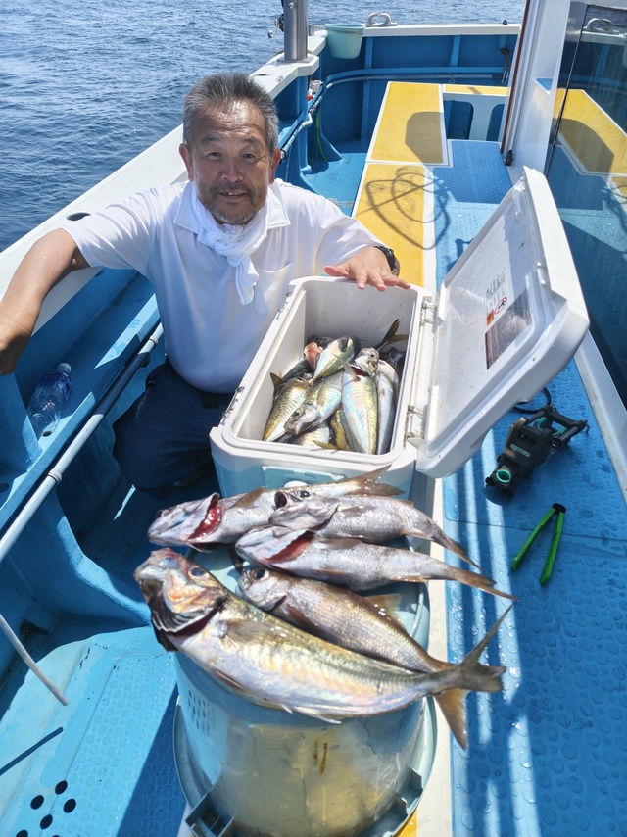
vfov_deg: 71.6
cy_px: 418
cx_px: 314
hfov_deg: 56.8
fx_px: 580
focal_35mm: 24
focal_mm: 5.56
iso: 100
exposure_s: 1/710
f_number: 1.8
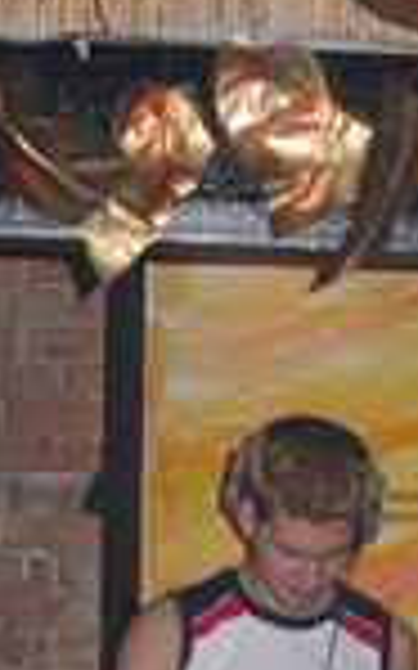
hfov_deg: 12.0
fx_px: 1989
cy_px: 576
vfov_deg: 18.9
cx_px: 173
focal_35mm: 109
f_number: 2.8
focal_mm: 7.8
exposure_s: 1/30
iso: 121
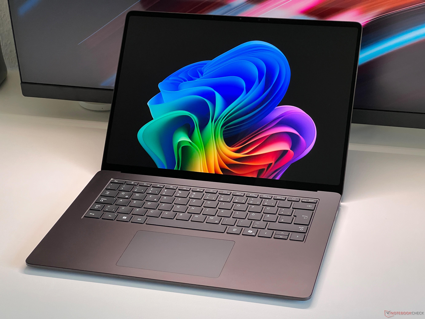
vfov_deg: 19.1
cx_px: 212
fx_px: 945
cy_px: 160
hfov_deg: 25.3
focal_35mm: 77
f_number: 2.8
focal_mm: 9
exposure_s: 1/89
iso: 200
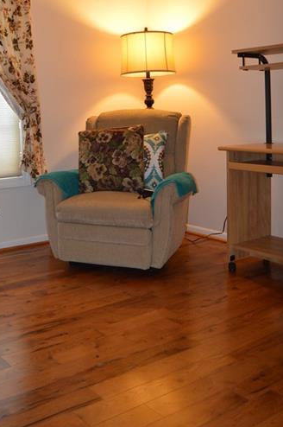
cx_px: 98
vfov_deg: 45.3
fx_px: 497
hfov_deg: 31.6
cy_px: 124
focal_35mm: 42
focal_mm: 18
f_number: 3.5
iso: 450
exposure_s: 1/60
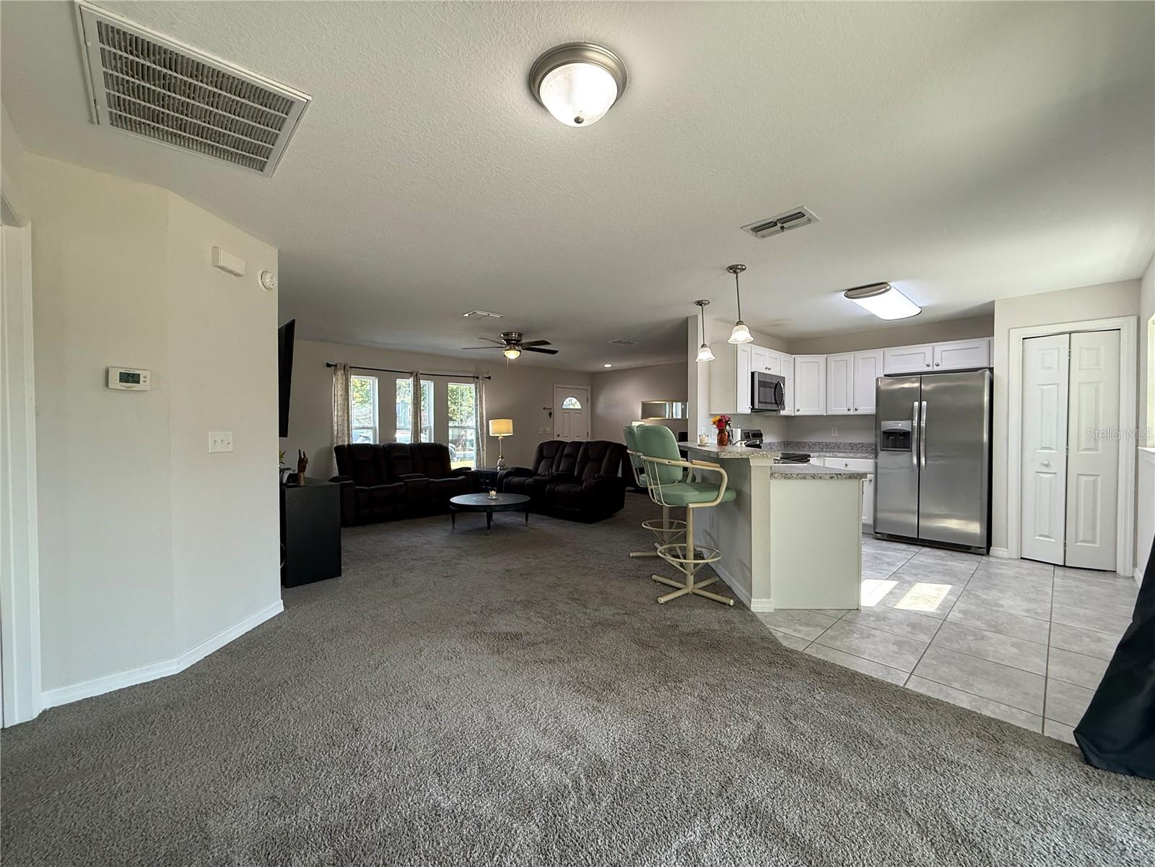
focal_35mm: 14
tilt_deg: -1.0
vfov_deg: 85.7
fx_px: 467
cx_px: 578
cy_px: 434
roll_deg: +0.4
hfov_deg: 102.1
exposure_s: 1/99
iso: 160
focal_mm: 2.22
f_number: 2.2
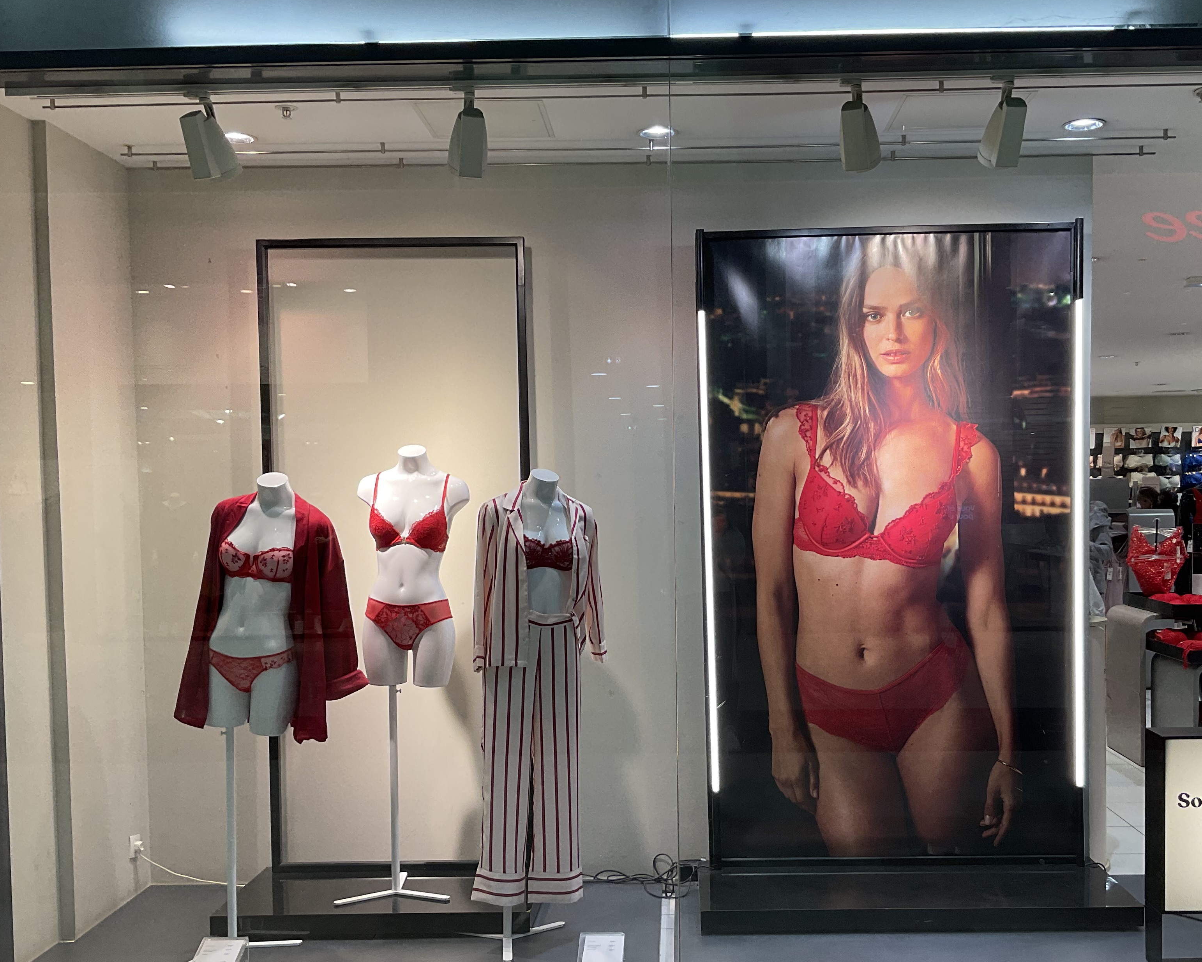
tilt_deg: -2.5
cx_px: 664
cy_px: 559
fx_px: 1316
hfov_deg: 49.0
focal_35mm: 37
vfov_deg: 40.0
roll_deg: +0.8
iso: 20
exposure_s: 1/100
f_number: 1.8
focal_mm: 3
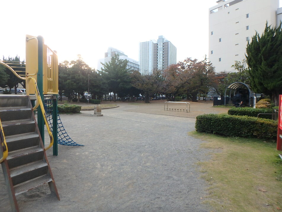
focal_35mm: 21
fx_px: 171
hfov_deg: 79.0
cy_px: 106
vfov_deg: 63.4
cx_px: 141
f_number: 3.5
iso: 125
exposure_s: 1/125
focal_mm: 3.7
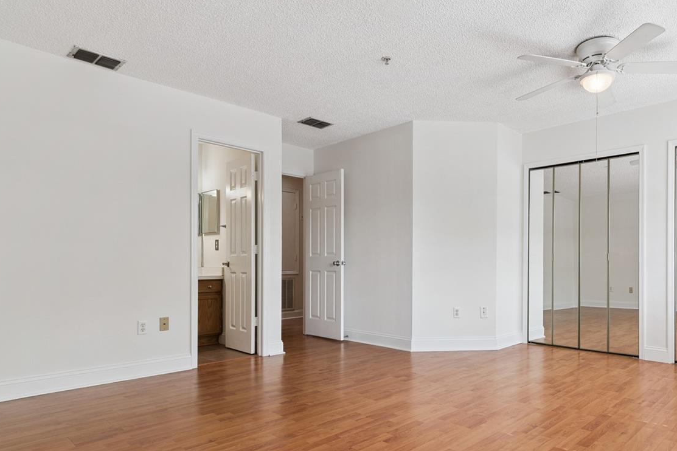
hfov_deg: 74.2
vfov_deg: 54.9
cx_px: 439
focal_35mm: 23
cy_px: 260
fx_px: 432
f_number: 10
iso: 250
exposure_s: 1/15
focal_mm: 16
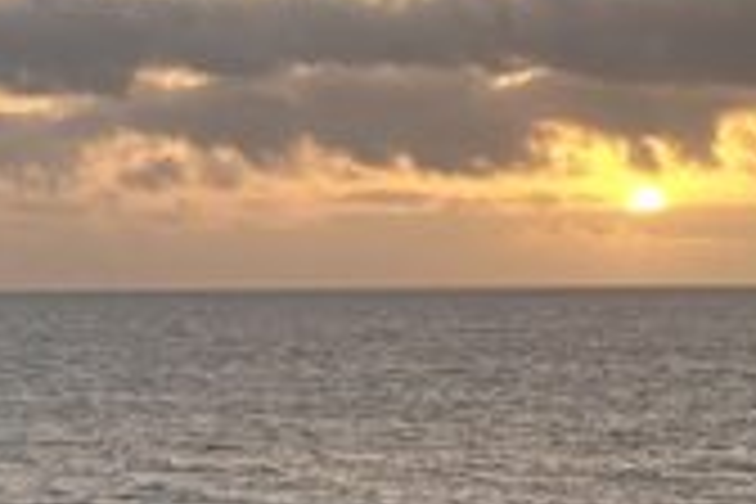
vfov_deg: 9.0
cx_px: -477
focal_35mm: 152
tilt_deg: -0.4
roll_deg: -0.2
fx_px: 3192
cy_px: 306
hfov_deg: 12.6
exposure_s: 1/247
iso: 80
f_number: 1.78
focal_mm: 6.86
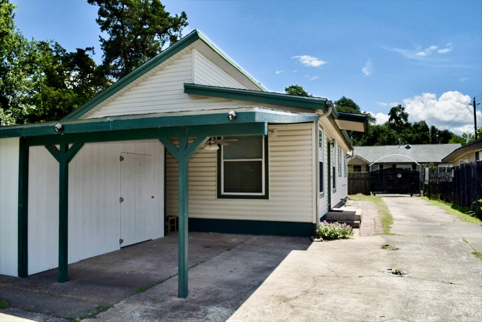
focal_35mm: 27
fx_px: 361
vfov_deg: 47.9
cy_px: 161
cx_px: 241
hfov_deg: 67.4
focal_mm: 18
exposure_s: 1/200
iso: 100
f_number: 10
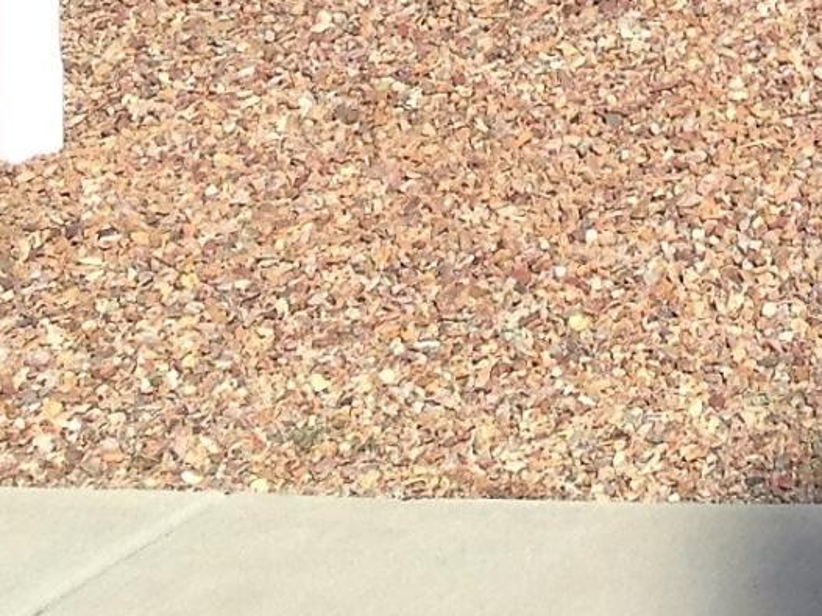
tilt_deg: +0.1
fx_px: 4463
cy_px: -619
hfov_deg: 9.9
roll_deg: -2.2
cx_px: 1554
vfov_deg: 7.6
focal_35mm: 188
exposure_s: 1/1427
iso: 50
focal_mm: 4.12
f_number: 2.4
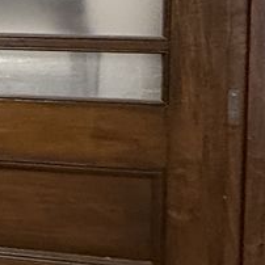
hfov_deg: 12.2
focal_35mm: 98
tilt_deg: -2.2
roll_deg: +2.2
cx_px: -449
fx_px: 849
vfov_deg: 17.2
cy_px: -17
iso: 250
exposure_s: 1/60
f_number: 2.2
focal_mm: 2.22
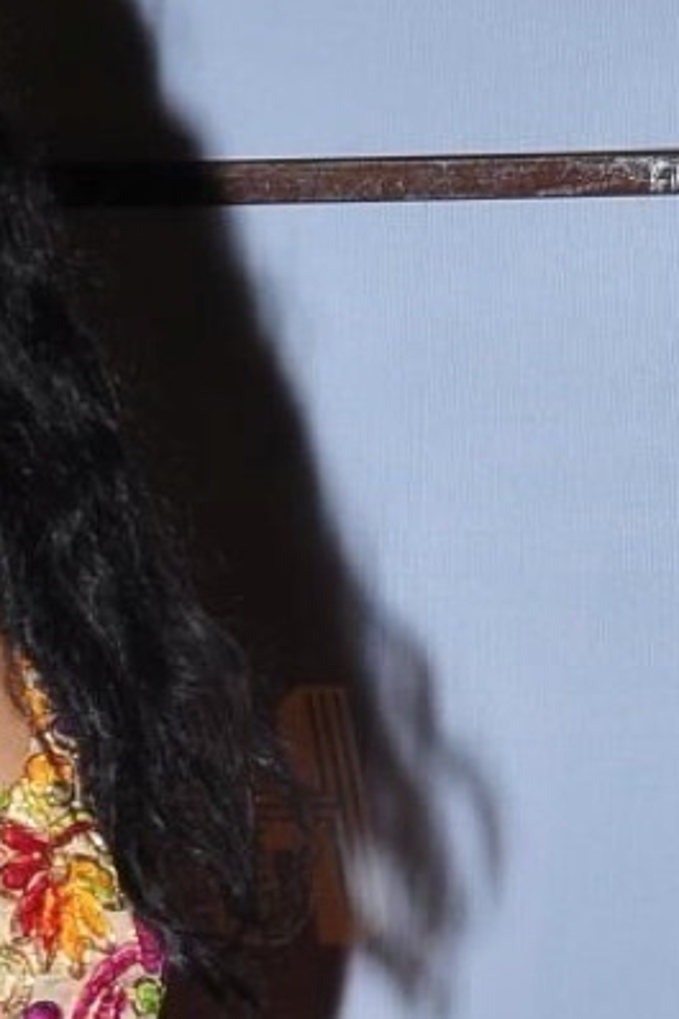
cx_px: -351
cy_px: 1915
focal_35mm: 218
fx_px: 6172
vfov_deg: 9.0
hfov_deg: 6.2
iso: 400
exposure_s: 1/125
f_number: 10
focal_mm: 32
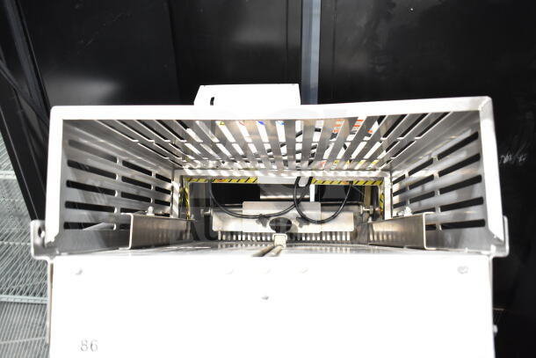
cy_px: 179
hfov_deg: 61.9
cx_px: 268
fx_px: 447
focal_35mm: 30
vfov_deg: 43.6
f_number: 3.8
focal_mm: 20
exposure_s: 1/40
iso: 1600
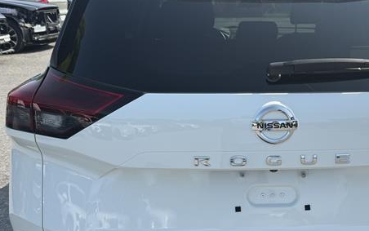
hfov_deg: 43.2
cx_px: 269
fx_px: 453
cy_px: 126
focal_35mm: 45
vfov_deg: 28.6
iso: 80
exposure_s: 1/3145
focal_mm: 6.76
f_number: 1.78
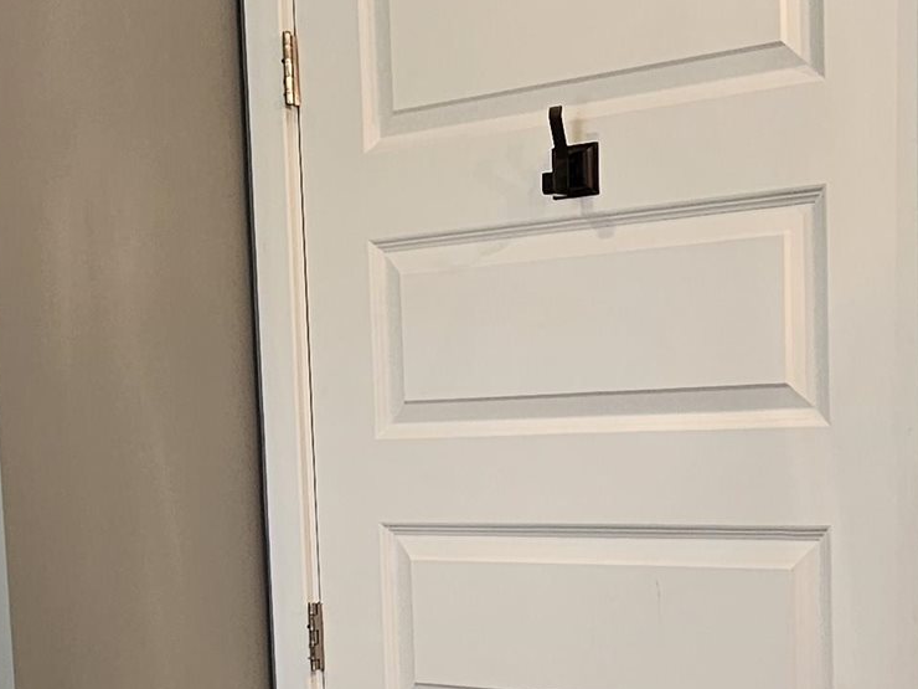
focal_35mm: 54
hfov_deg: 35.5
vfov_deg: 26.4
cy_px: 585
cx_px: 398
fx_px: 1432
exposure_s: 1/60
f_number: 2.2
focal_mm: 2.2
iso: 125
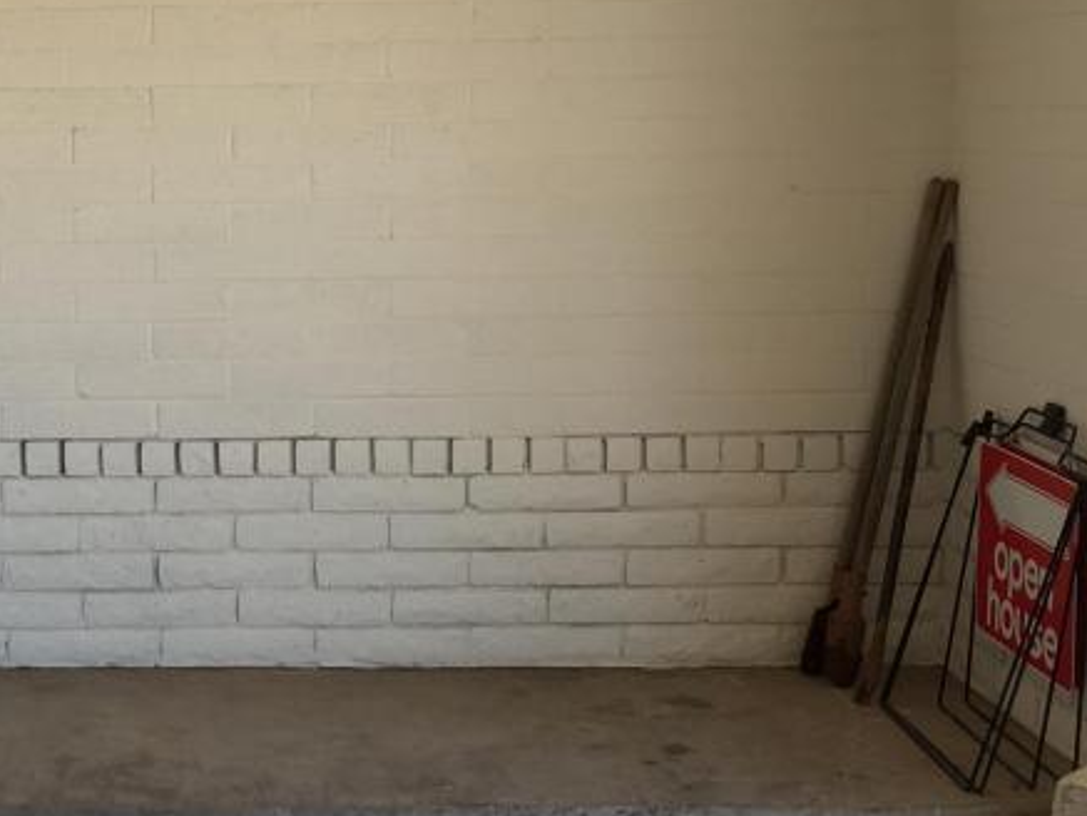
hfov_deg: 27.8
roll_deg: +0.3
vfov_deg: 21.6
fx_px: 2136
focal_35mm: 68
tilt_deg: -6.0
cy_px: 403
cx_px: 174
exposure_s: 1/192
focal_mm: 4.15
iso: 25
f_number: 2.2
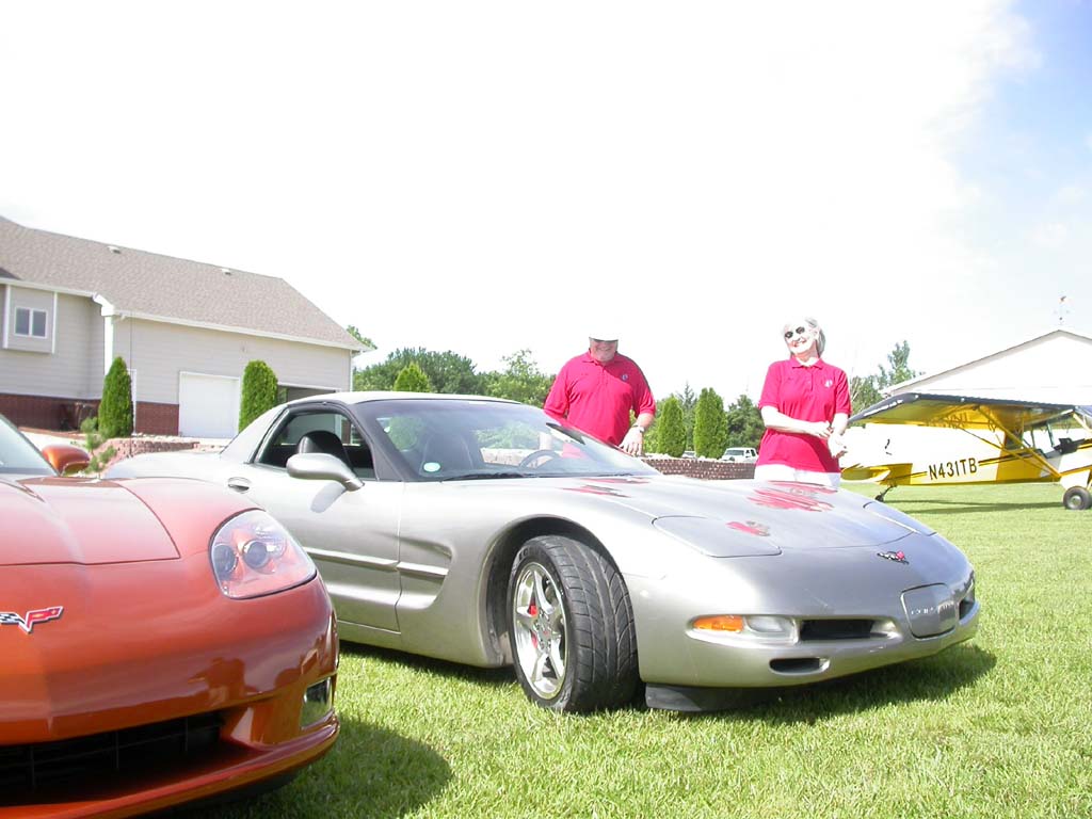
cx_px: 546
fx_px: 1199
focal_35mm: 38
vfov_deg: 37.7
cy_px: 410
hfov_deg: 49.0
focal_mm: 7.85
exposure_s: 1/1000
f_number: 2.6
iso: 100
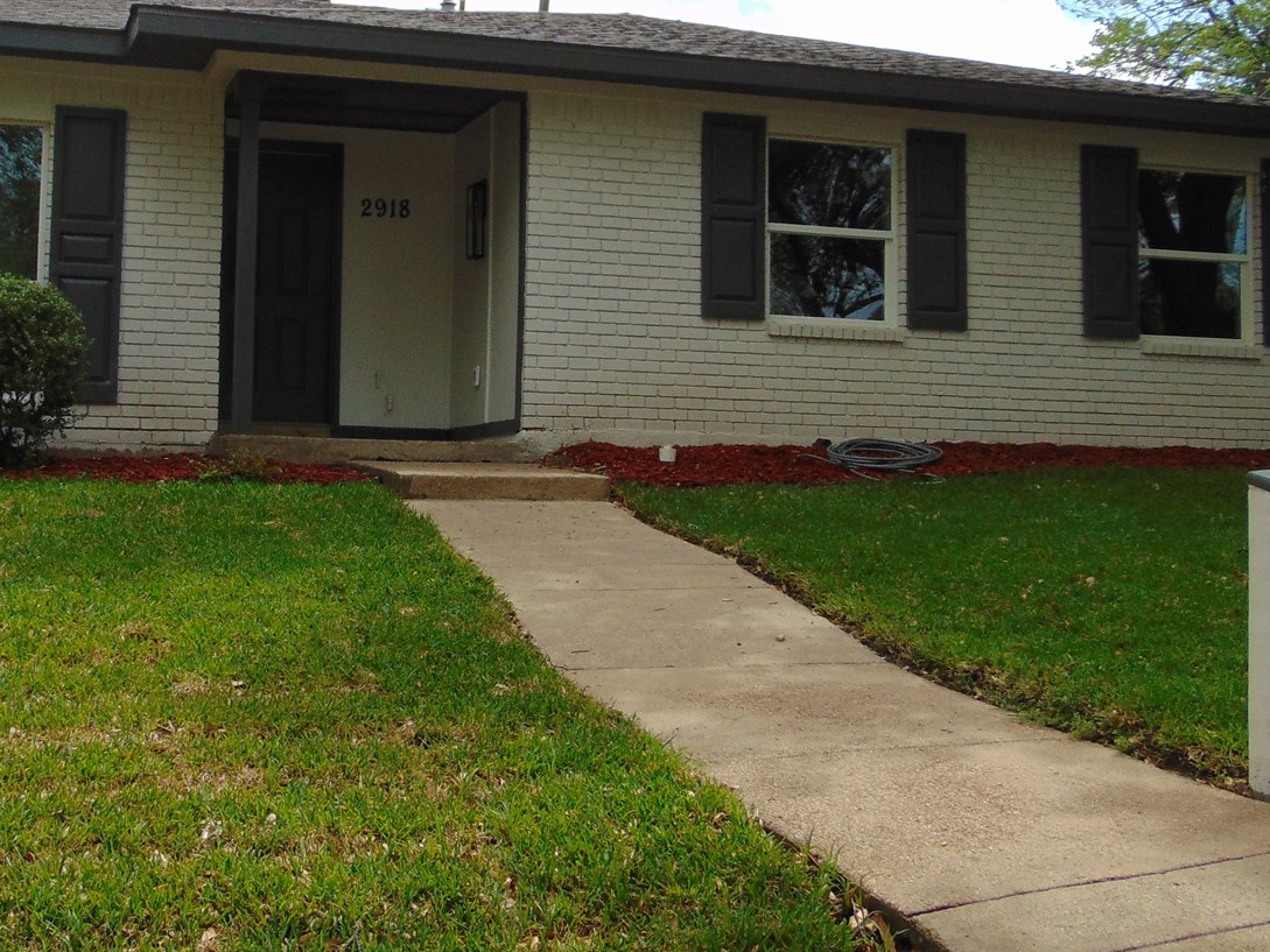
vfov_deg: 30.7
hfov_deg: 39.9
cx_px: 421
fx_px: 1725
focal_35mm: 47
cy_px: 345
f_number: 3
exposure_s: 1/800
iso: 80
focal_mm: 4.5
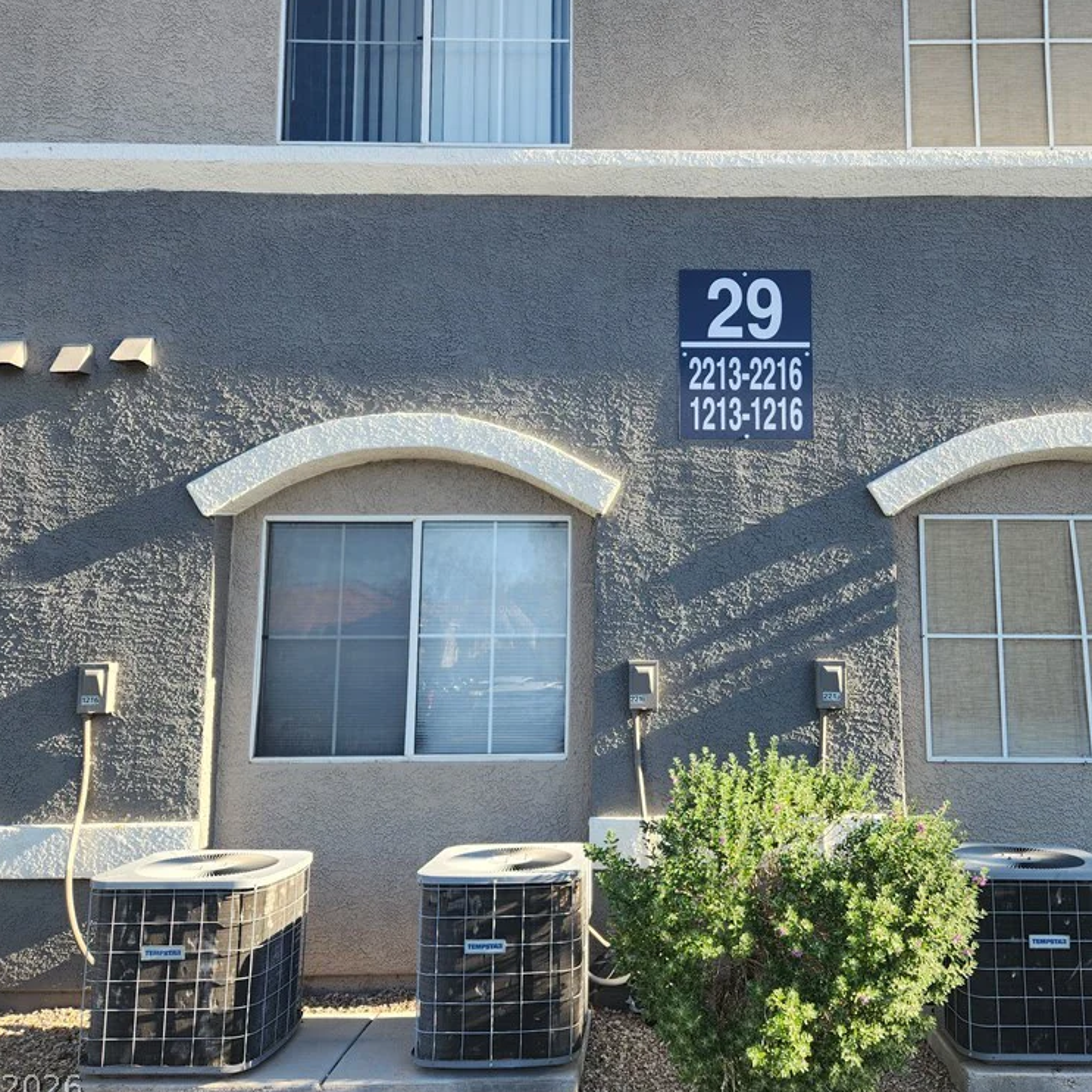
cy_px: 547
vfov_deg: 57.3
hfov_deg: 56.7
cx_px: 675
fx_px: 999
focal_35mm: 28
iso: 20
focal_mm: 5.4
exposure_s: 1/292
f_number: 1.8
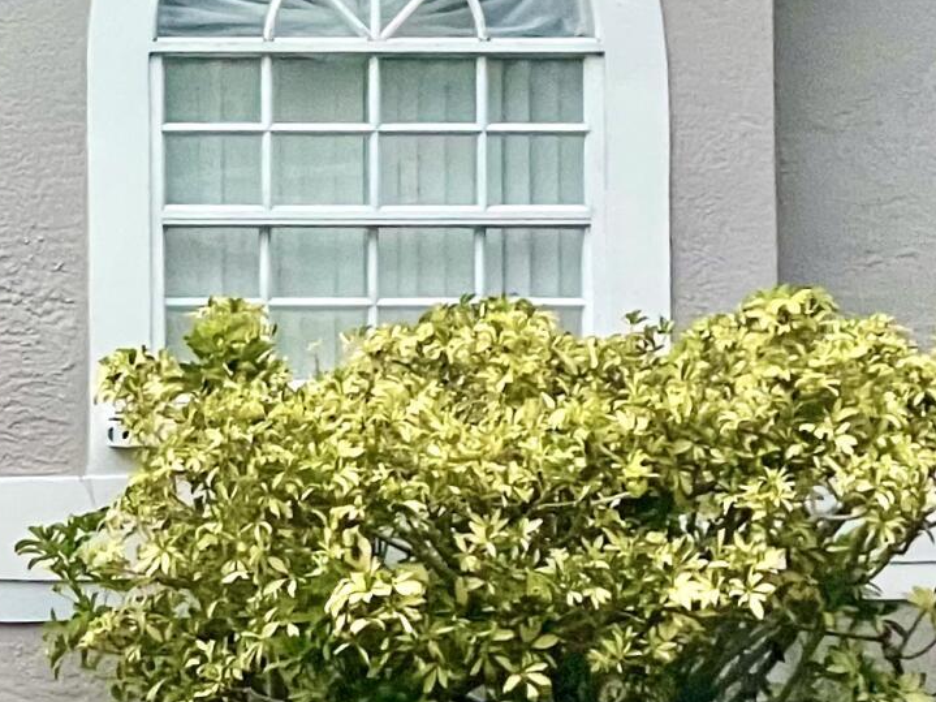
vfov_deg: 6.8
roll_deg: +1.1
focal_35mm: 217
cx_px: -587
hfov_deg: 8.8
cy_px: 242
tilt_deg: -0.1
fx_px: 5867
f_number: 2
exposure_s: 1/89
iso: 200
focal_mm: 6
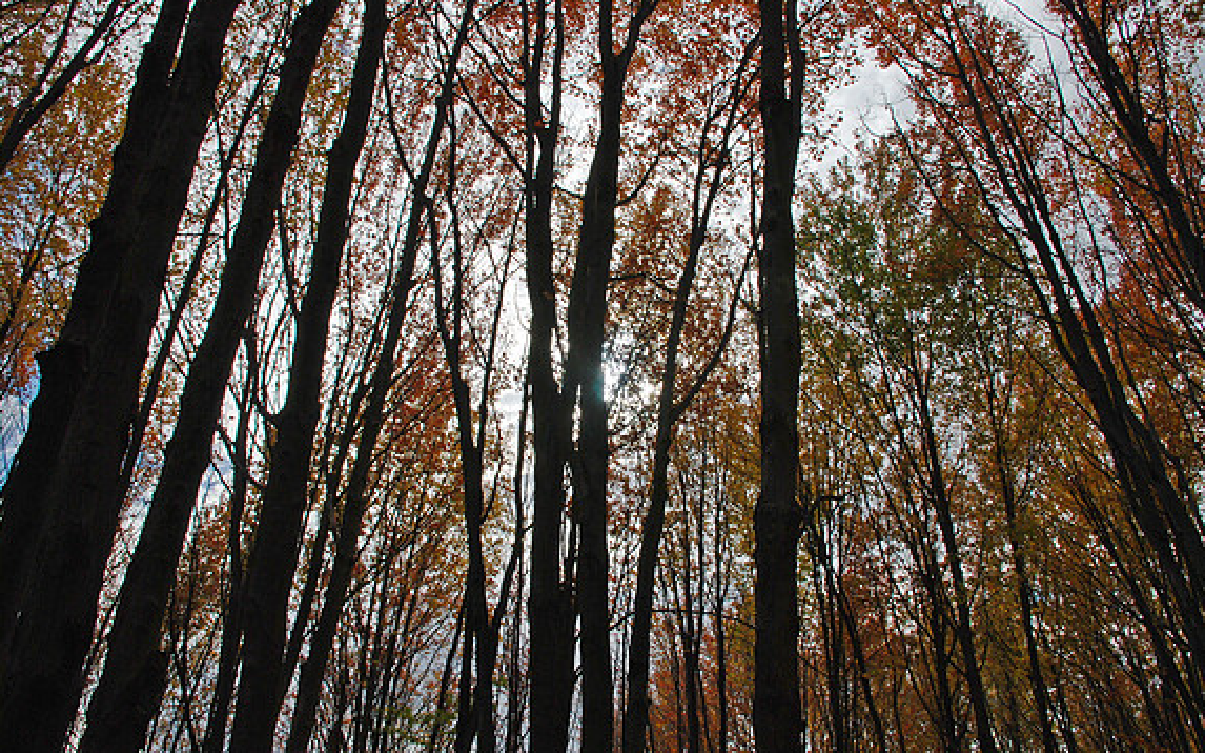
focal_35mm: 31
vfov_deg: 40.6
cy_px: 379
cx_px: 608
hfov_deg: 61.2
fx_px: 1018
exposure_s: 1/400
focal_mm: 20
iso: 100
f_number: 10
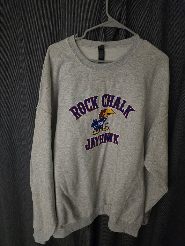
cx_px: 92
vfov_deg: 73.9
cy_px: 123
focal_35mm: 23
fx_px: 164
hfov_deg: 58.9
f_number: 1.7
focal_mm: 6.3
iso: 1250
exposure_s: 1/40
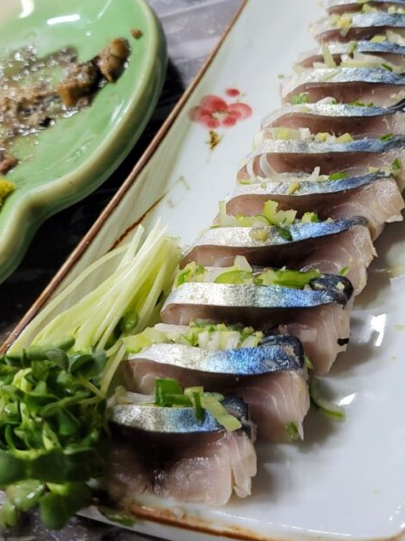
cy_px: 216
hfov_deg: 33.8
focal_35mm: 42
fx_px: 656
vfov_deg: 44.6
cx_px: 288
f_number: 1.8
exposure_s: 1/40
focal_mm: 7
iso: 160
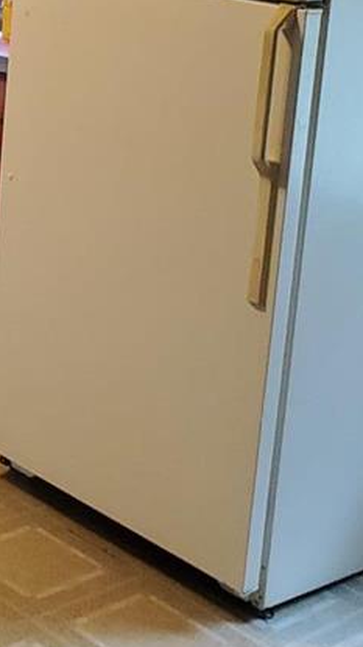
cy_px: 31
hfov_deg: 13.5
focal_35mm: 82
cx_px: -251
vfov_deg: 24.9
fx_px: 1405
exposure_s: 1/39
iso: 500
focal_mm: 4.3
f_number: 2.4
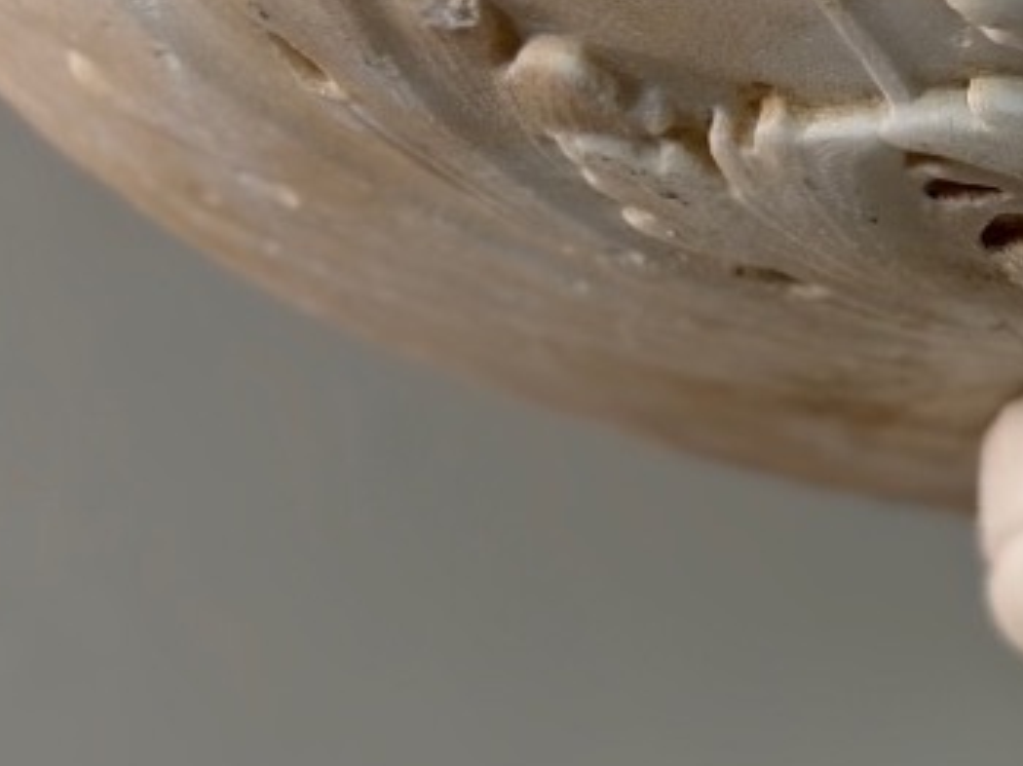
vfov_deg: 9.1
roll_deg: -0.4
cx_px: 1492
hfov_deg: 11.8
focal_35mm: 161
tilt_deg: +4.0
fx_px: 4755
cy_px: 925
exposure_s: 1/50
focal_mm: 6.76
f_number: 1.78
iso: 64
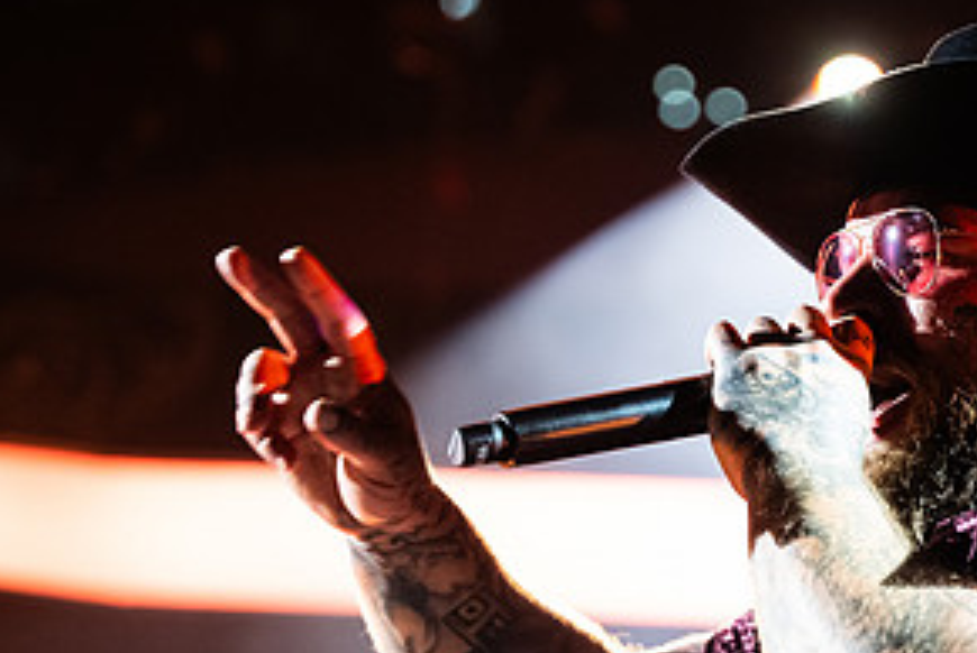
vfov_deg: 8.4
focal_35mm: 163
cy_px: 403
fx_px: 4428
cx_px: 878
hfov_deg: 12.5
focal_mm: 70
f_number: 2.8
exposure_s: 1/320
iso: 2000
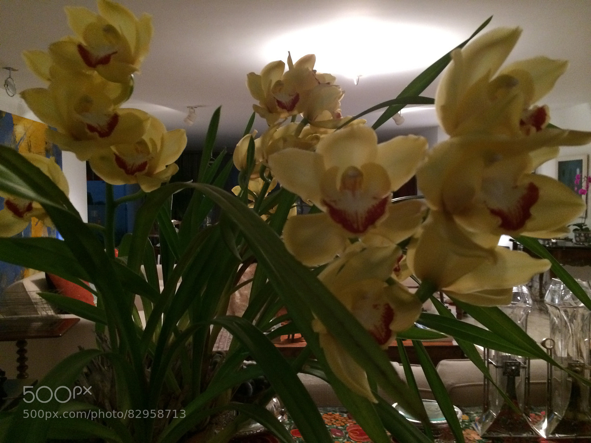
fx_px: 512
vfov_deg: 46.8
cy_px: 222
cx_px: 296
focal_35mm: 30
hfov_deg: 60.0
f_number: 2.2
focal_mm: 4.12
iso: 320
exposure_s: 1/15
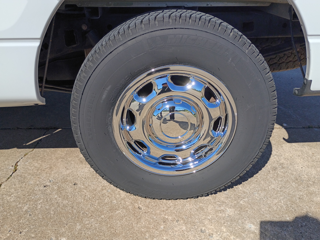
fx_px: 268
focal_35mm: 29
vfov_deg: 48.2
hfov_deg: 61.7
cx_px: 160
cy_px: 120
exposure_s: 1/1401
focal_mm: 4.27
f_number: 1.8
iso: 102
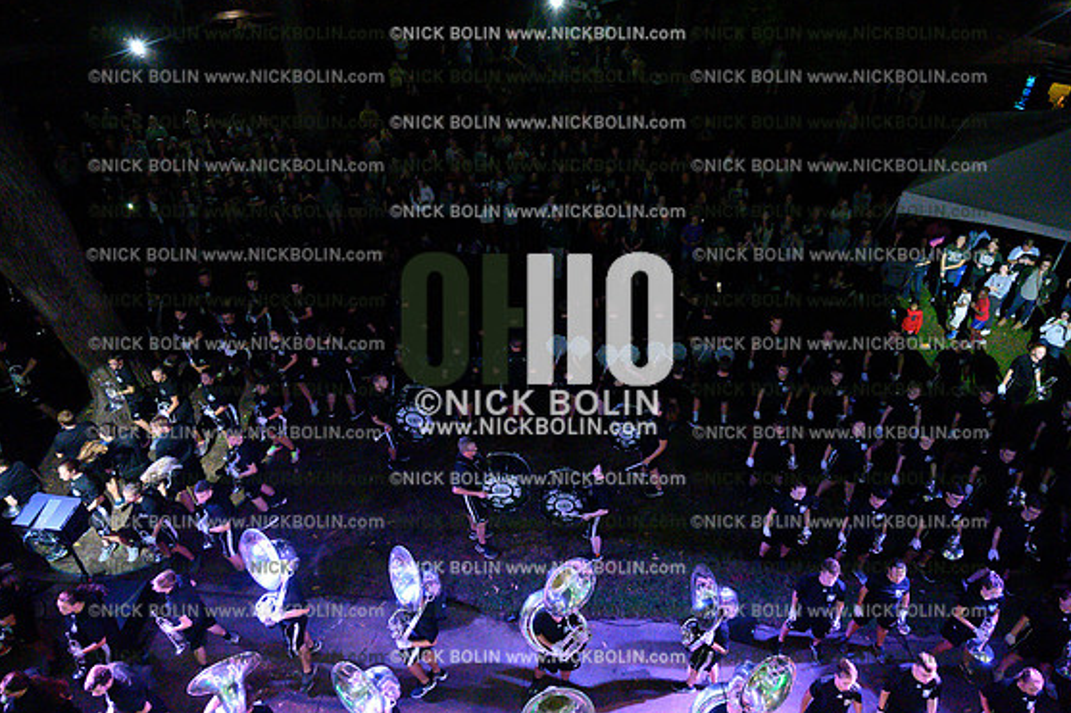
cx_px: 536
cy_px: 344
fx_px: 743
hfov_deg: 71.5
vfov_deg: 51.2
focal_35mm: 25
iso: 51200
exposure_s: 1/500
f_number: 4
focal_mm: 24
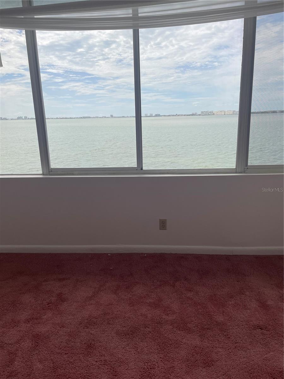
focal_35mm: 26
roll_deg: +2.5
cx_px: 142
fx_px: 284
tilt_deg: -11.8
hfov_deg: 53.1
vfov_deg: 67.3
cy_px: 190
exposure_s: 1/2451
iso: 32
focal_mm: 4.2
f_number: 1.6
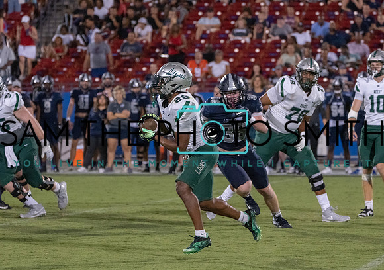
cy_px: 142
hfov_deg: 7.9
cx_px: 198
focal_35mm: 258
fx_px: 2796
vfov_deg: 5.5
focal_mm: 200
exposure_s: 1/1000
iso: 8000
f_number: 5.6
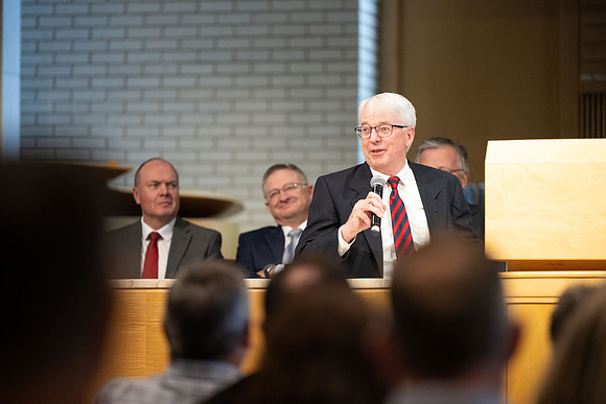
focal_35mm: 200
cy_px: 202
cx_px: 303
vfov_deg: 6.9
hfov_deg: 10.3
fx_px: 3367
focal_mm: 200
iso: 4000
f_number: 2.8
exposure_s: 1/400
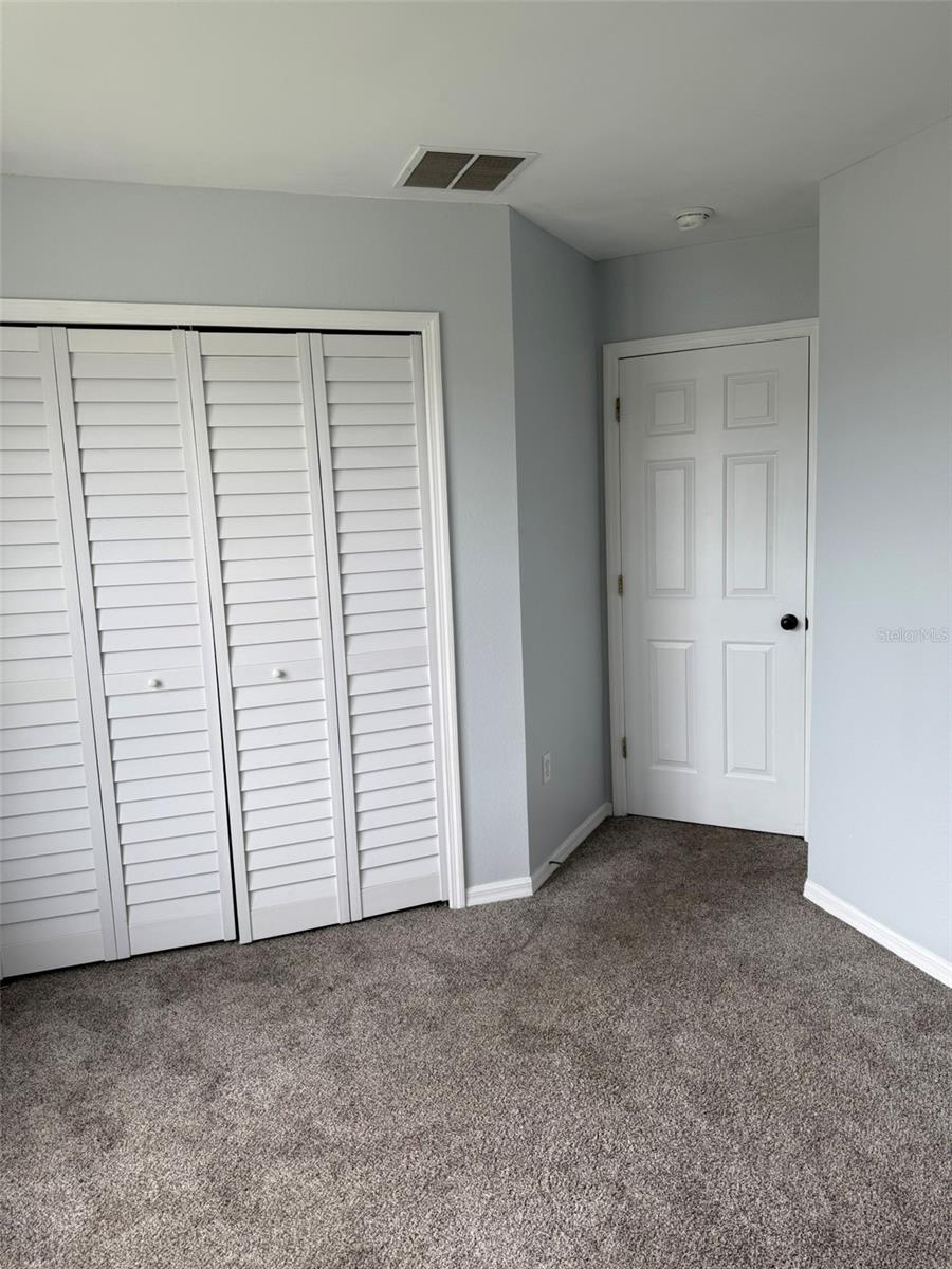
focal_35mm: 24
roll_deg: +2.2
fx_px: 880
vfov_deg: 71.6
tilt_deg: -8.1
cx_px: 476
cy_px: 634
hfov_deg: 56.8
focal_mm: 6.76
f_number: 1.78
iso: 50
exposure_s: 1/143
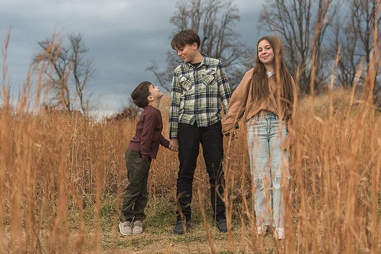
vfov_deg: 30.5
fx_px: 466
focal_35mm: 44
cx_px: 195
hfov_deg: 44.5
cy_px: 120
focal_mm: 40
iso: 800
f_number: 3.2
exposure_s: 1/1600
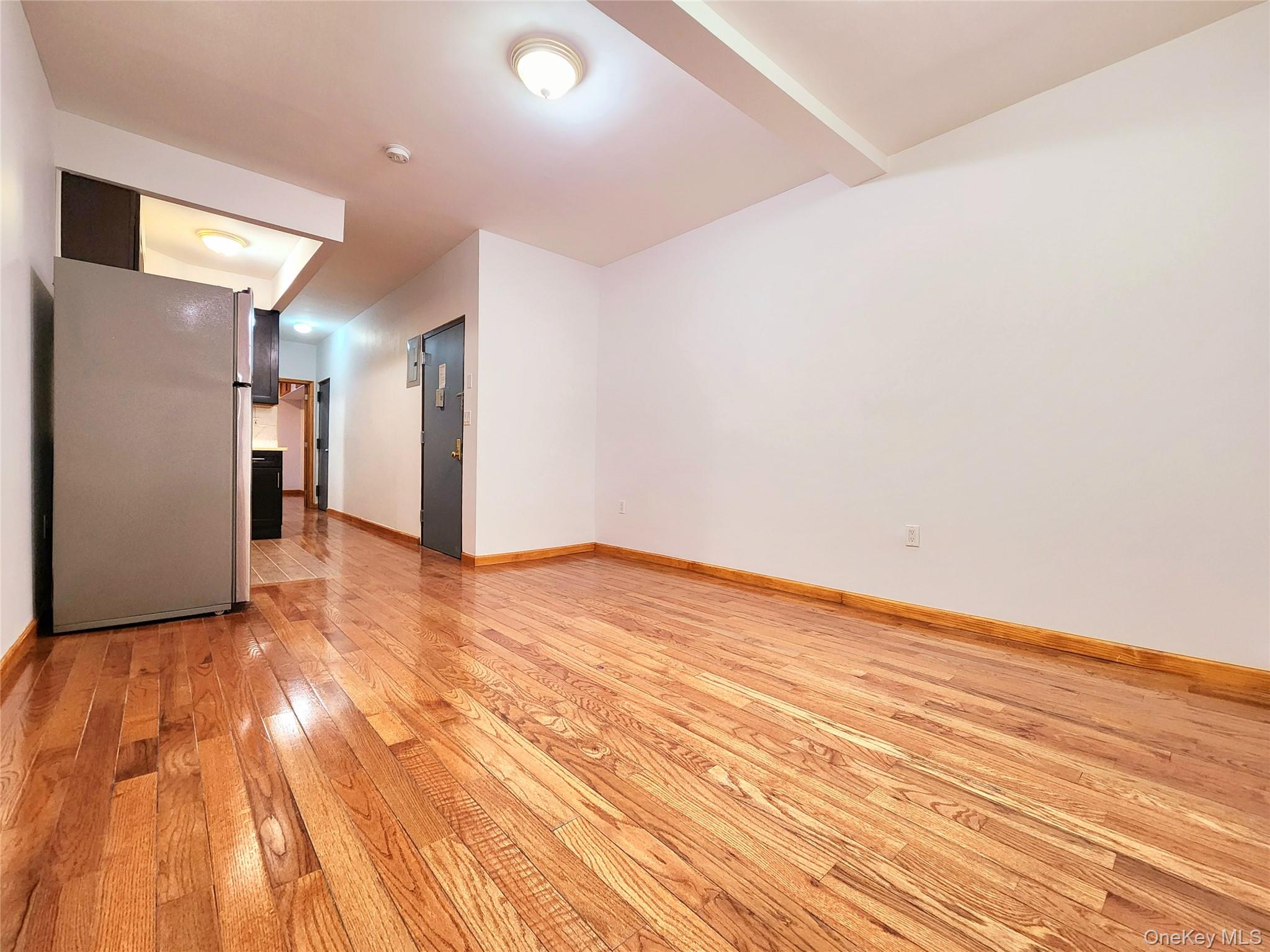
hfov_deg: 106.2
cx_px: 635
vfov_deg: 89.9
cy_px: 476
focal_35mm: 13
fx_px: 477
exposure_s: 1/40
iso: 320
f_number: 2.2
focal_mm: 2.2
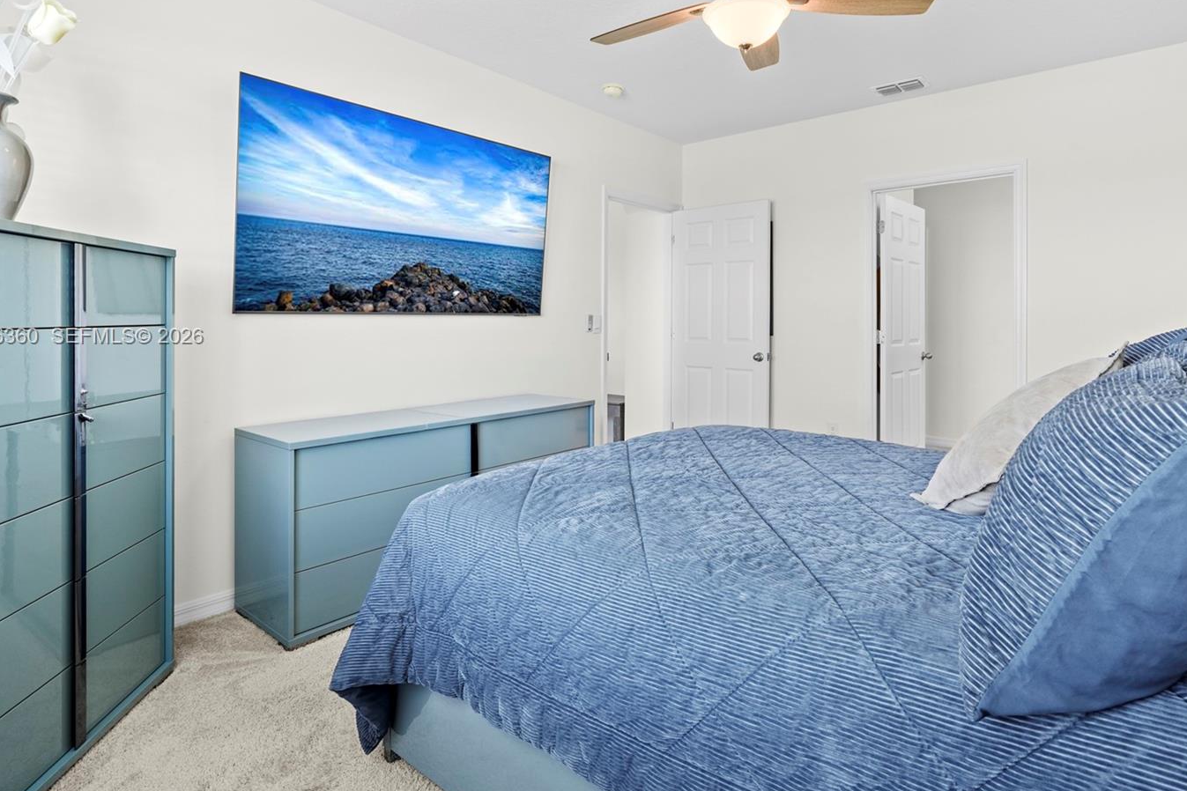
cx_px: 634
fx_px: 626
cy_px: 337
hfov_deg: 86.8
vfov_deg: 64.2
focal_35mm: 19
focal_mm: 16
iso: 400
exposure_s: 1/1.25
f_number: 11
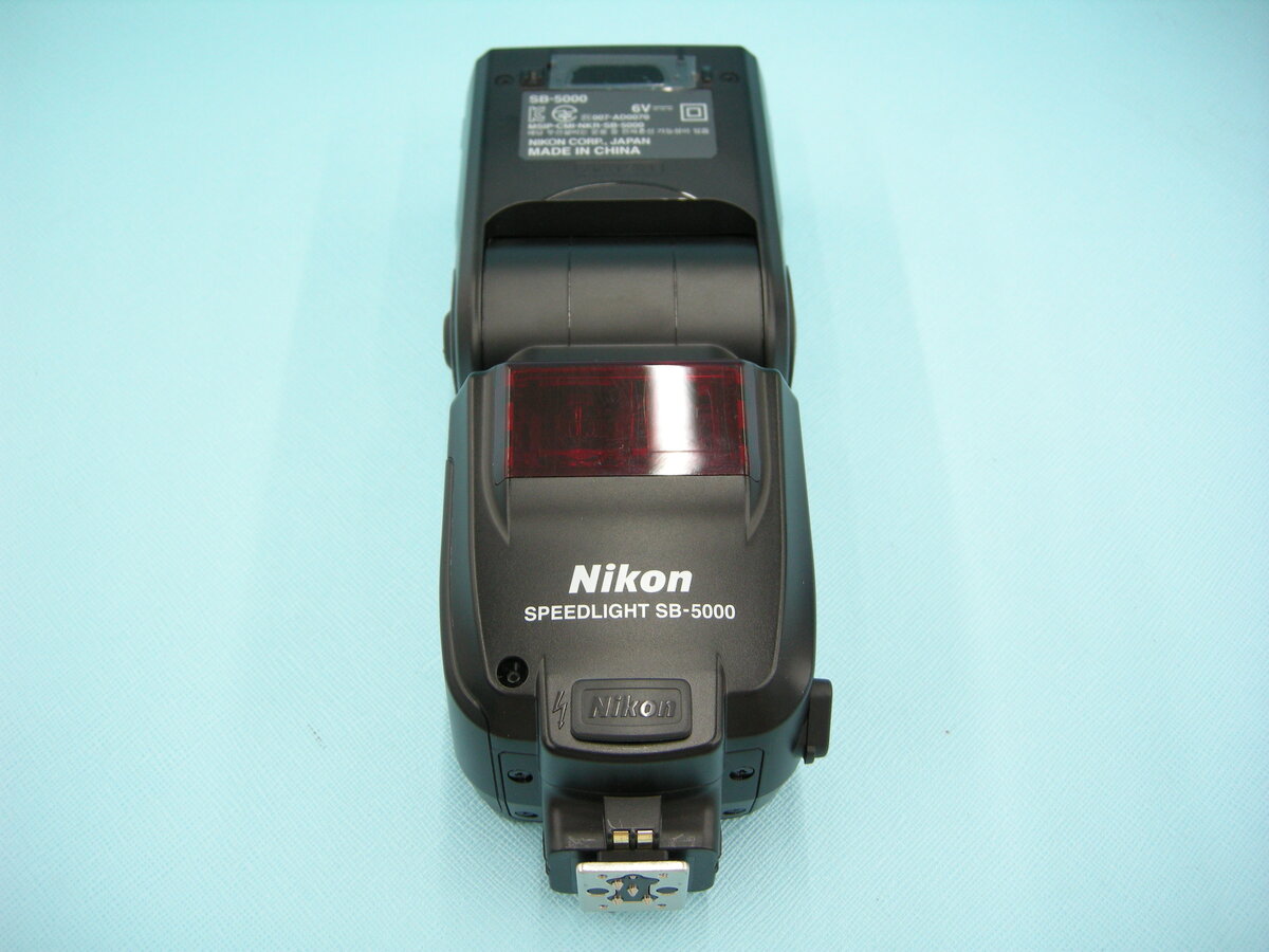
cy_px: 476
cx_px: 634
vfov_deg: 39.7
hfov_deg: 51.4
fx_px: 1320
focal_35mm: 36
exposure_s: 1/50.7
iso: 105
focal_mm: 7.5
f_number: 2.7
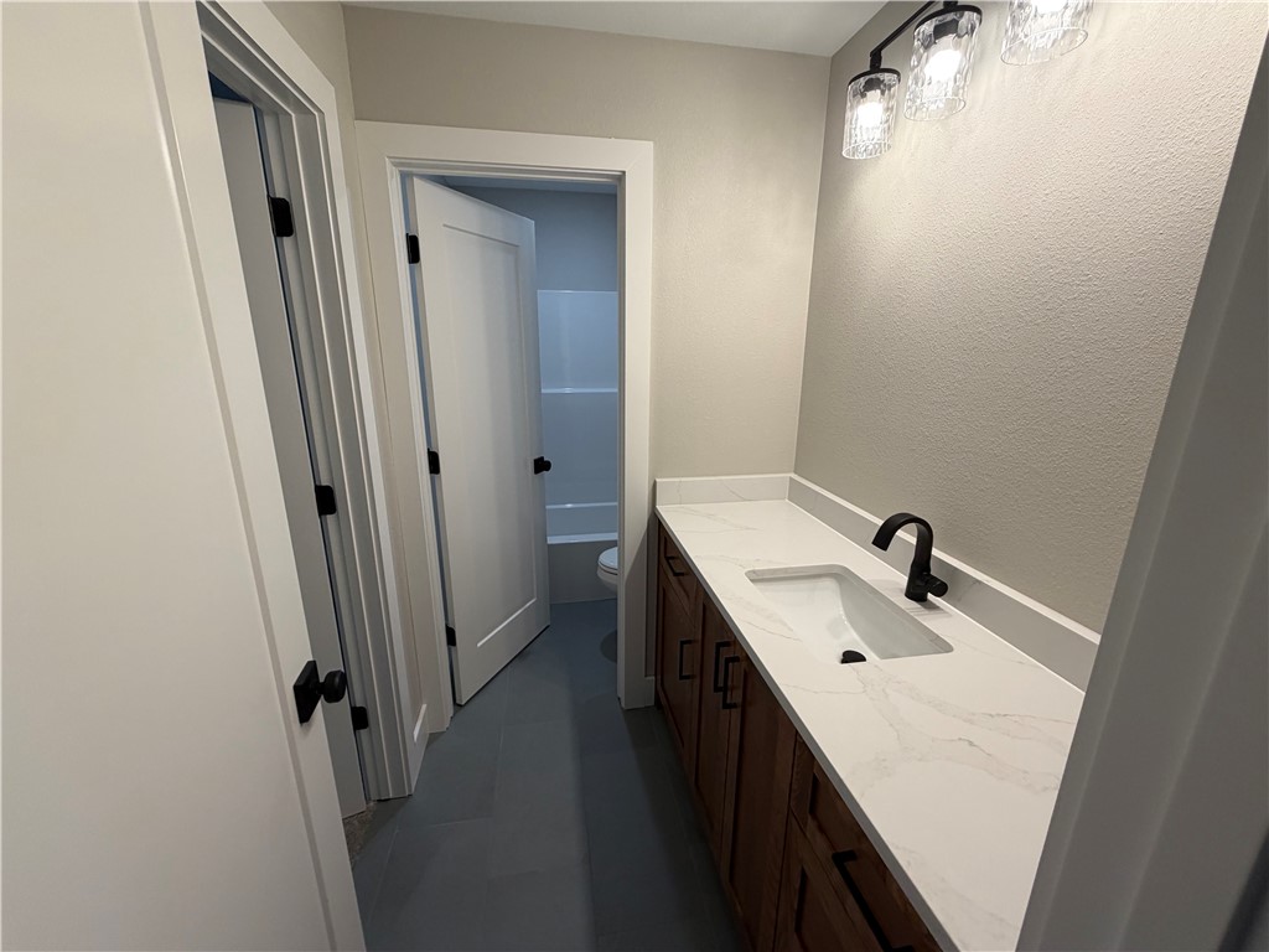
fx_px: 513
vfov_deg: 85.7
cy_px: 476
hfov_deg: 102.1
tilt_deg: -13.9
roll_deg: +0.4
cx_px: 634
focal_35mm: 14
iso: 125
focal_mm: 2.22
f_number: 2.2
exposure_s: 1/120
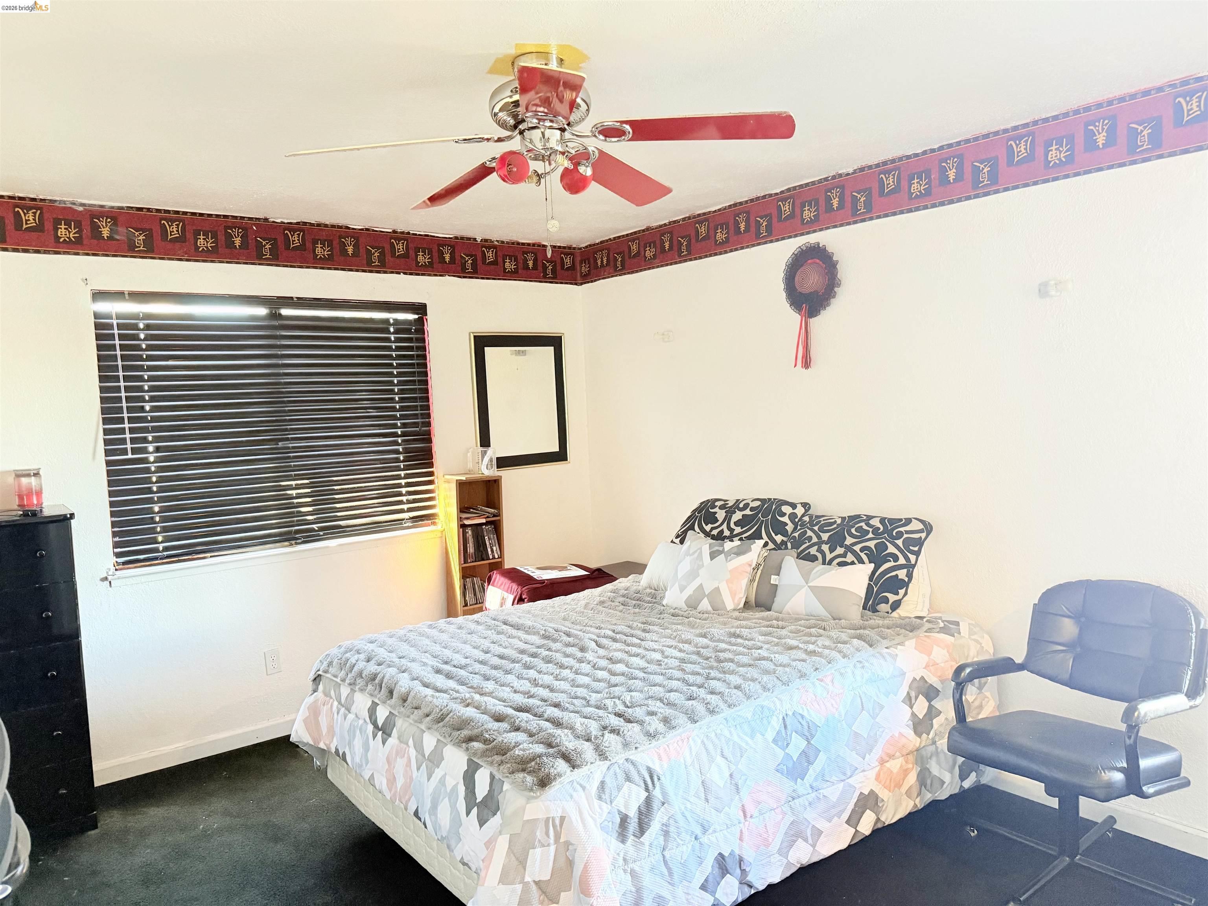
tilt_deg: -3.1
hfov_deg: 71.6
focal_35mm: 24
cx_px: 604
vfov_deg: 56.8
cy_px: 453
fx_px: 838
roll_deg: +2.5
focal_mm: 6.76
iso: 500
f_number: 1.78
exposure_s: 1/60
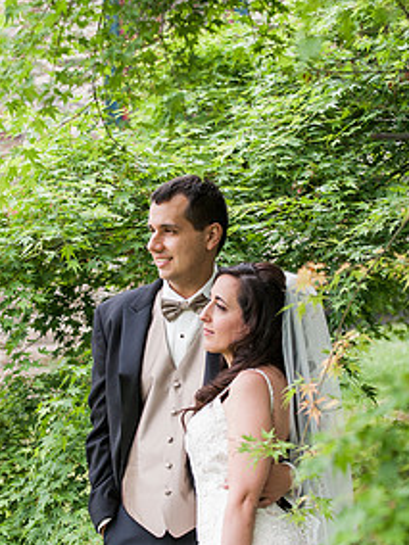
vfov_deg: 17.2
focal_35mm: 114
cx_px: 189
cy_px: 342
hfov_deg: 13.0
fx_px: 1796
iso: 800
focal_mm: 75
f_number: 3.5
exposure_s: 1/1000
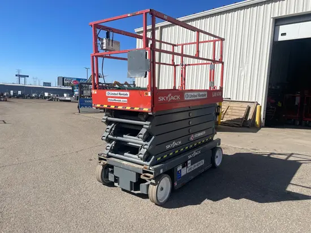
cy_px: 116
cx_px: 156
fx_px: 234
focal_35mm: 26
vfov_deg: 53.1
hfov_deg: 67.3
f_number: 1.6
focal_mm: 4.2
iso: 32
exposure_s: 1/4831
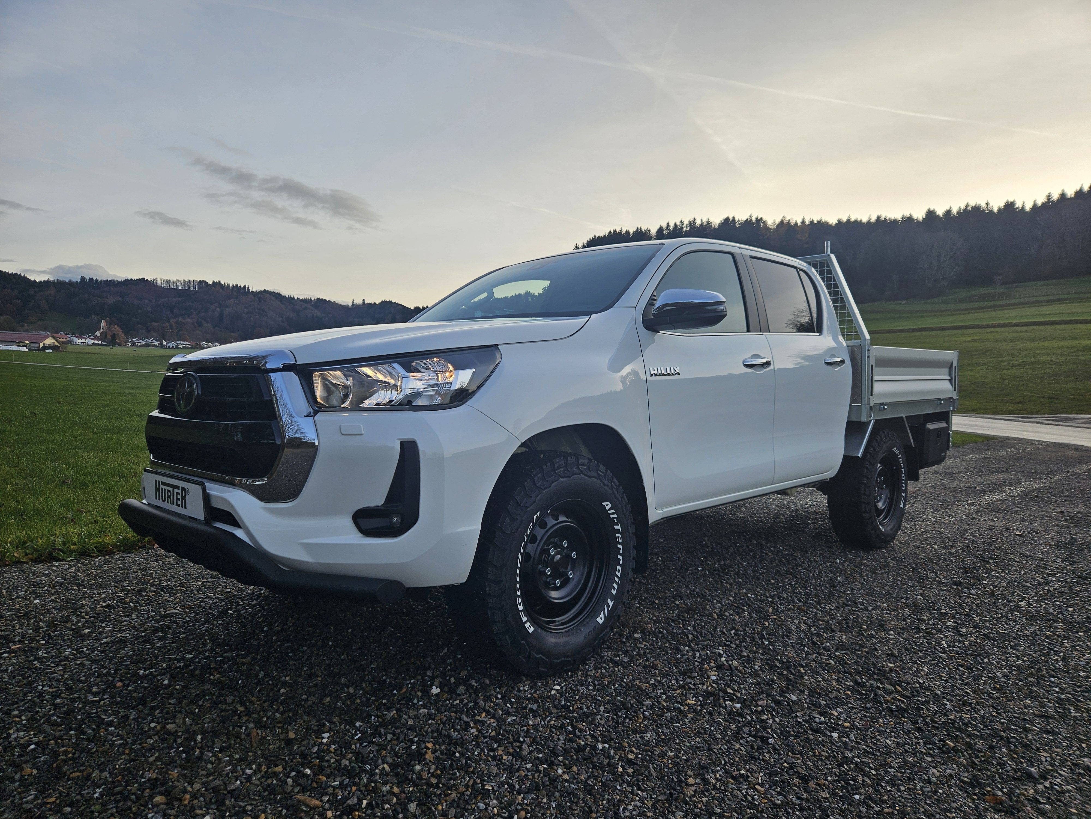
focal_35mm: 23
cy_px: 410
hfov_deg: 73.9
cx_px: 546
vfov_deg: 58.9
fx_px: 725
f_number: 1.8
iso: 25
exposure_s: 1/514
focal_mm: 5.4
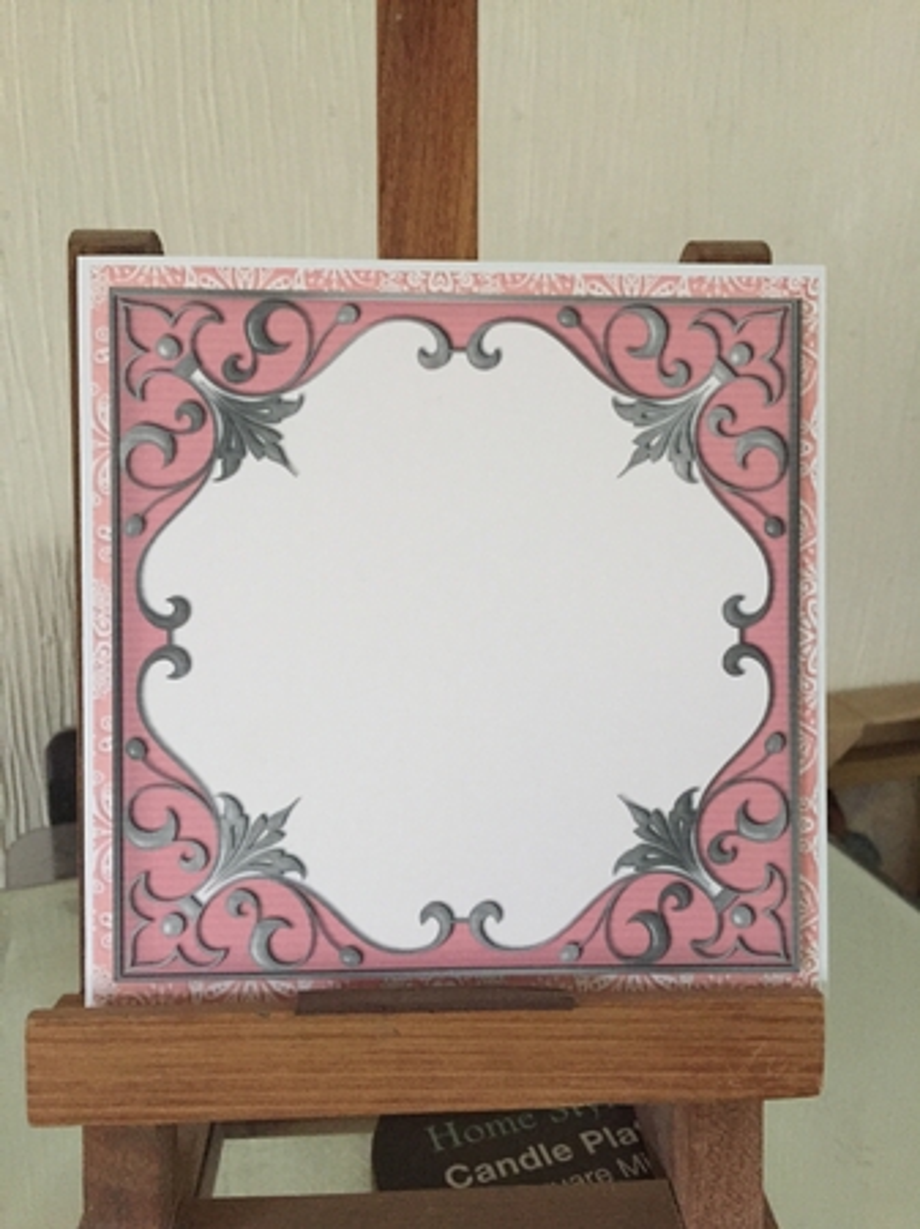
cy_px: 614
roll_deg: +0.1
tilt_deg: -16.5
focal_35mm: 29
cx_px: 460
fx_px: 1029
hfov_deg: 48.2
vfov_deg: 61.7
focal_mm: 4.15
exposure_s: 1/25
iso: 250
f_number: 2.2
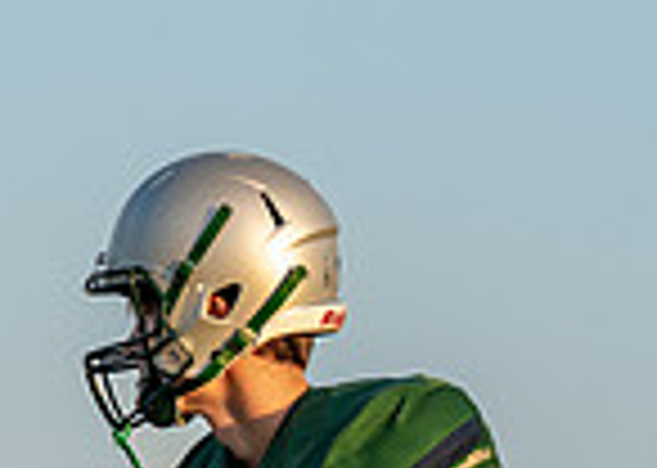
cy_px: 839
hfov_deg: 3.6
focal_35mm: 560
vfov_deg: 2.6
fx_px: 10440
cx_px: 340
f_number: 2.8
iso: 800
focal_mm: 112
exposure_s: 1/4000
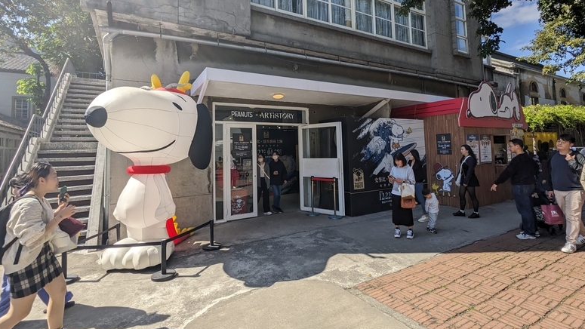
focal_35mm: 18
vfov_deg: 60.4
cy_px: 129
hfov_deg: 92.6
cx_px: 298
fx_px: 279
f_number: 2.2
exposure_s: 1/1159
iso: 42
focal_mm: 2.22
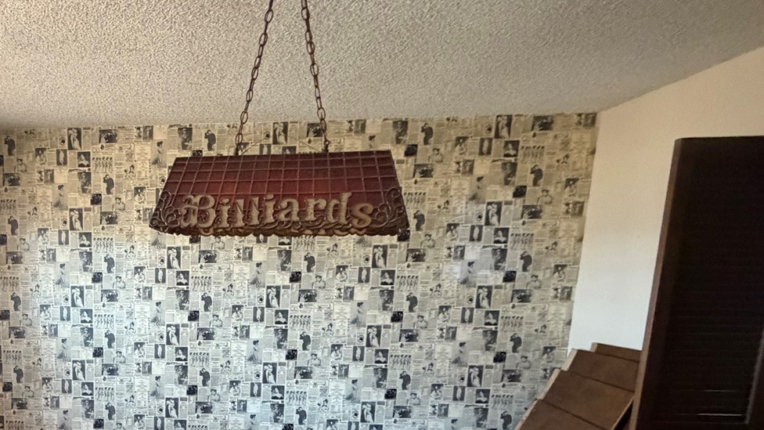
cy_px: 391
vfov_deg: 36.4
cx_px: 126
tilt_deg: -12.0
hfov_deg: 58.1
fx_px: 608
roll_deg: +0.5
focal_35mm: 30
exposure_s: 1/60
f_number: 2.2
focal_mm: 2.22
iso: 640
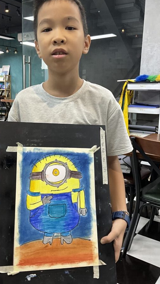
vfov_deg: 56.6
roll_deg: -1.5
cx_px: 69
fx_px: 264
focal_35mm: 35
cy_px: 140
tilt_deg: -11.3
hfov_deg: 33.7
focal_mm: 3
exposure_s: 1/100
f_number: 1.8
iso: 64
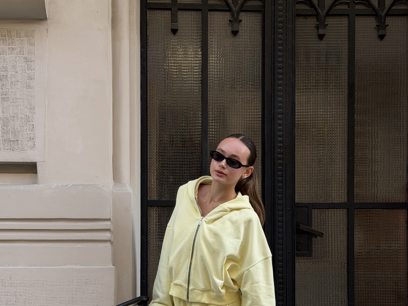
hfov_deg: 29.8
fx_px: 766
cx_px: 201
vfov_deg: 22.1
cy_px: 275
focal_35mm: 65
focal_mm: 6.76
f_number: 1.78
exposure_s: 1/179
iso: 50
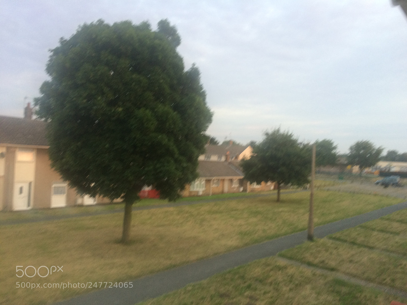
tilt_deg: +2.9
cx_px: 204
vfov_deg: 48.2
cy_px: 152
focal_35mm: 29
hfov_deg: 61.7
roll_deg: -2.4
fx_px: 341
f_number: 2.2
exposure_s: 1/33
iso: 80
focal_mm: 4.15
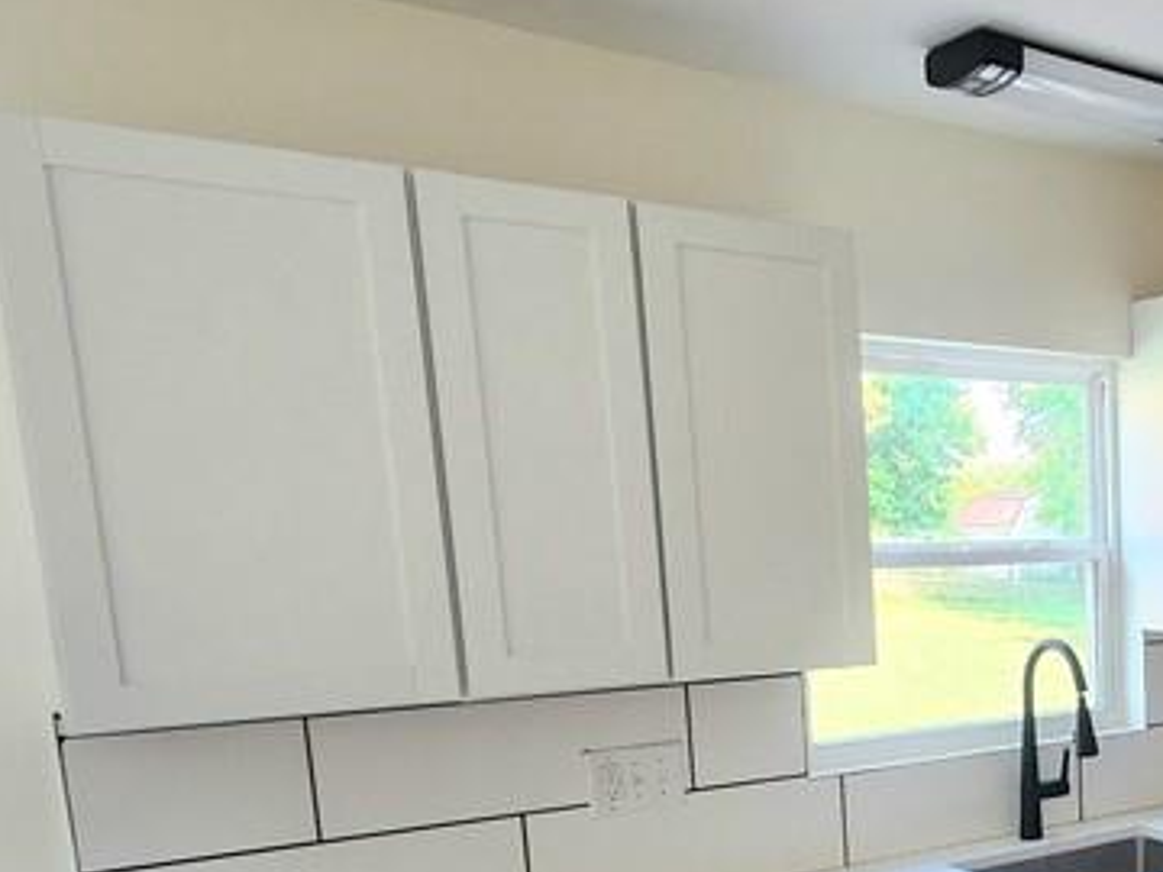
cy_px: 743
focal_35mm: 37
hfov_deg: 41.6
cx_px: 1231
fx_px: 1243
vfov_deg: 36.8
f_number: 2.2
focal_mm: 2.2
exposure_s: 1/60.2
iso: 160
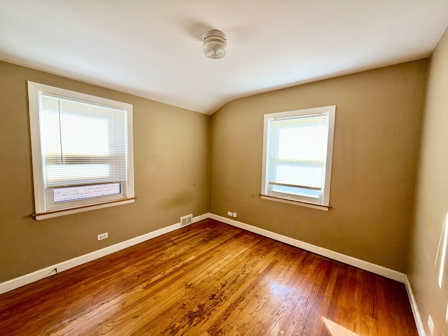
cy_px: 168
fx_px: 181
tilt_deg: -4.0
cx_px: 224
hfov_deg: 102.1
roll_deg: -1.0
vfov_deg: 85.7
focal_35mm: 14
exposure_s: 1/121
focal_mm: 2.22
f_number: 2.2
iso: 80
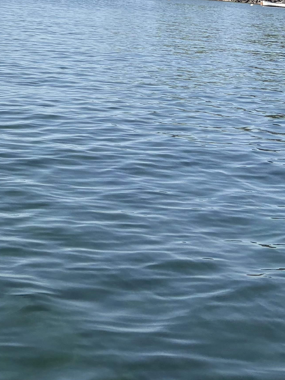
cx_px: -303
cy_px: -79
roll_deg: -3.3
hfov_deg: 14.1
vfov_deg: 21.1
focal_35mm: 86
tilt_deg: +1.8
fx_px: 944
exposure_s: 1/3623
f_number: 1.6
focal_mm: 5.96
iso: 50
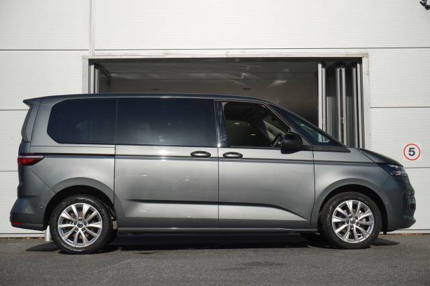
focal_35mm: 56
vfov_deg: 24.4
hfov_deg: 36.0
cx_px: 215
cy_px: 143
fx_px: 663
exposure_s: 1/350
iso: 100
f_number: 8
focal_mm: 37
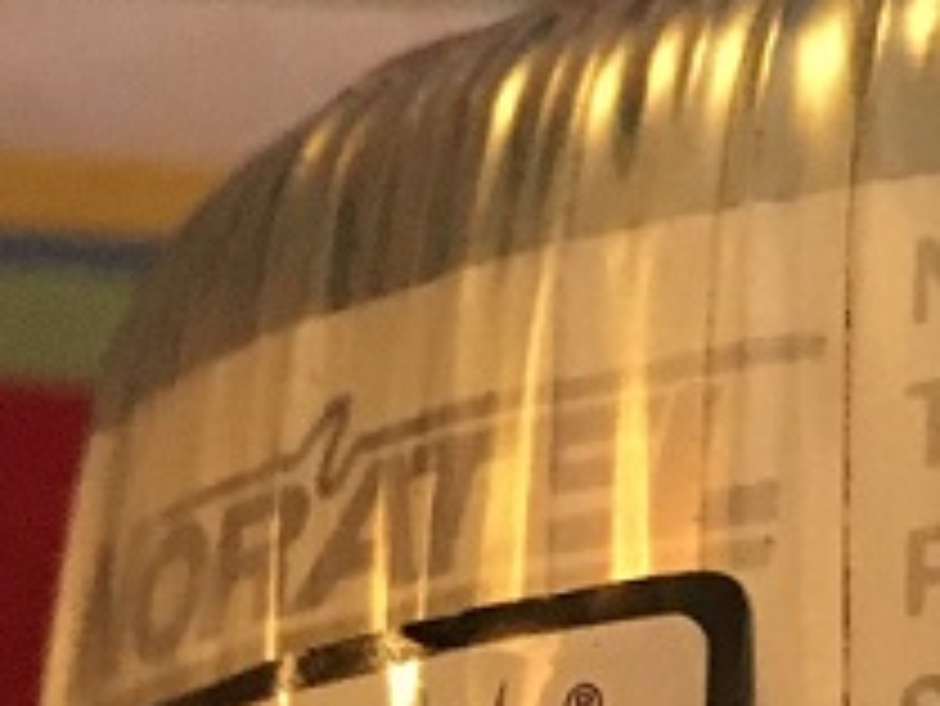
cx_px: 1673
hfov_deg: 14.0
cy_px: 371
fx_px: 3396
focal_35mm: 125
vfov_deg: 11.9
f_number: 2.2
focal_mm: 4.15
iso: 320
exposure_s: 1/17
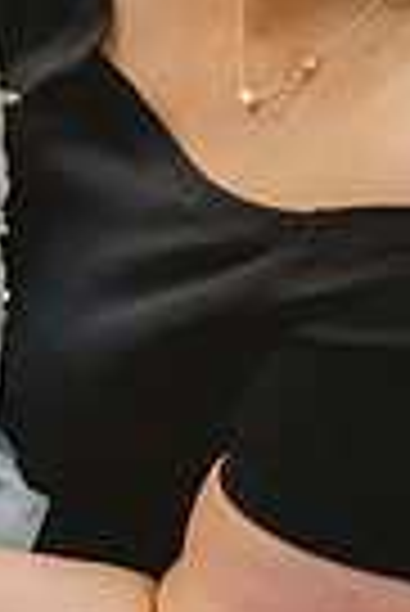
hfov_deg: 4.9
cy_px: -148
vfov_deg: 7.3
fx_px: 4788
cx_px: -198
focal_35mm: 281
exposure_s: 1/400
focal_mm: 85
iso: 500
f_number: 1.8
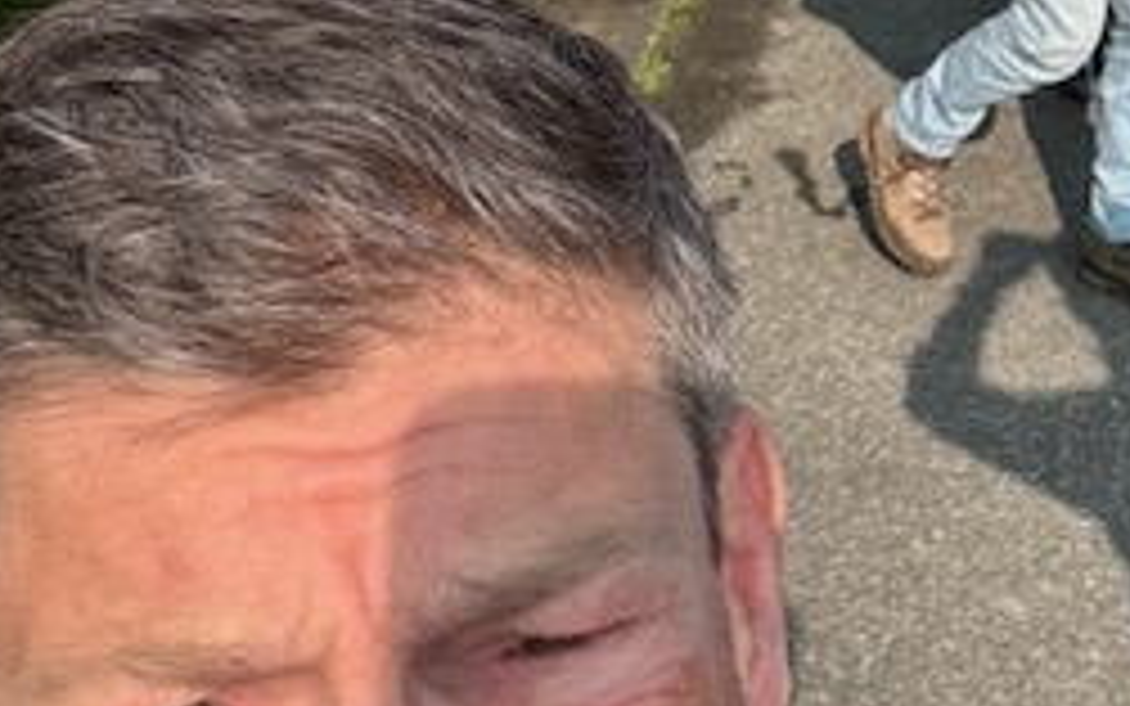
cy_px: -256
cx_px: 896
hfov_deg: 25.1
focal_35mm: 81
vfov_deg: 15.2
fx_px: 2495
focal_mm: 2.69
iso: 25
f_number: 1.9
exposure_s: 1/981
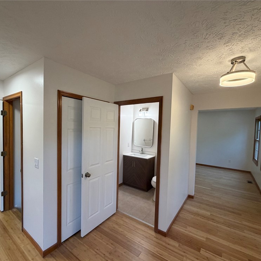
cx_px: 118
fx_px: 145
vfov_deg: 83.9
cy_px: 134
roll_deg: -2.1
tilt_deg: -1.5
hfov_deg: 83.7
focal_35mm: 17
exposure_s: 1/120
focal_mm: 2.22
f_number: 2.2
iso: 200
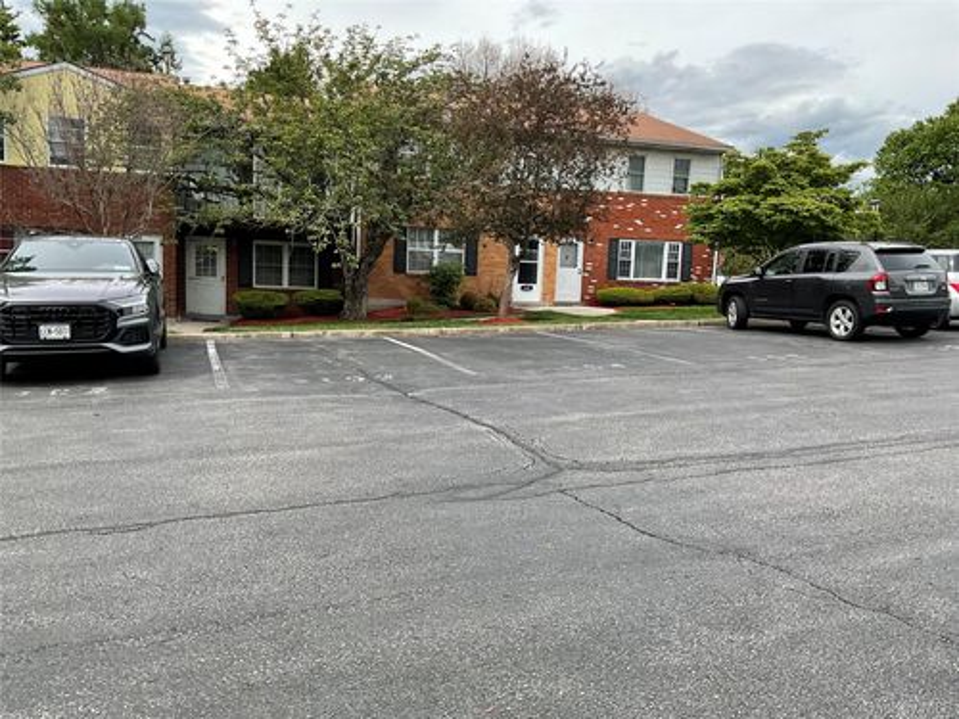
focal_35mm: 29
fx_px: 803
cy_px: 360
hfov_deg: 61.7
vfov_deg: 48.2
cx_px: 480
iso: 16
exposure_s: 1/883
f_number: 1.8
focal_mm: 3
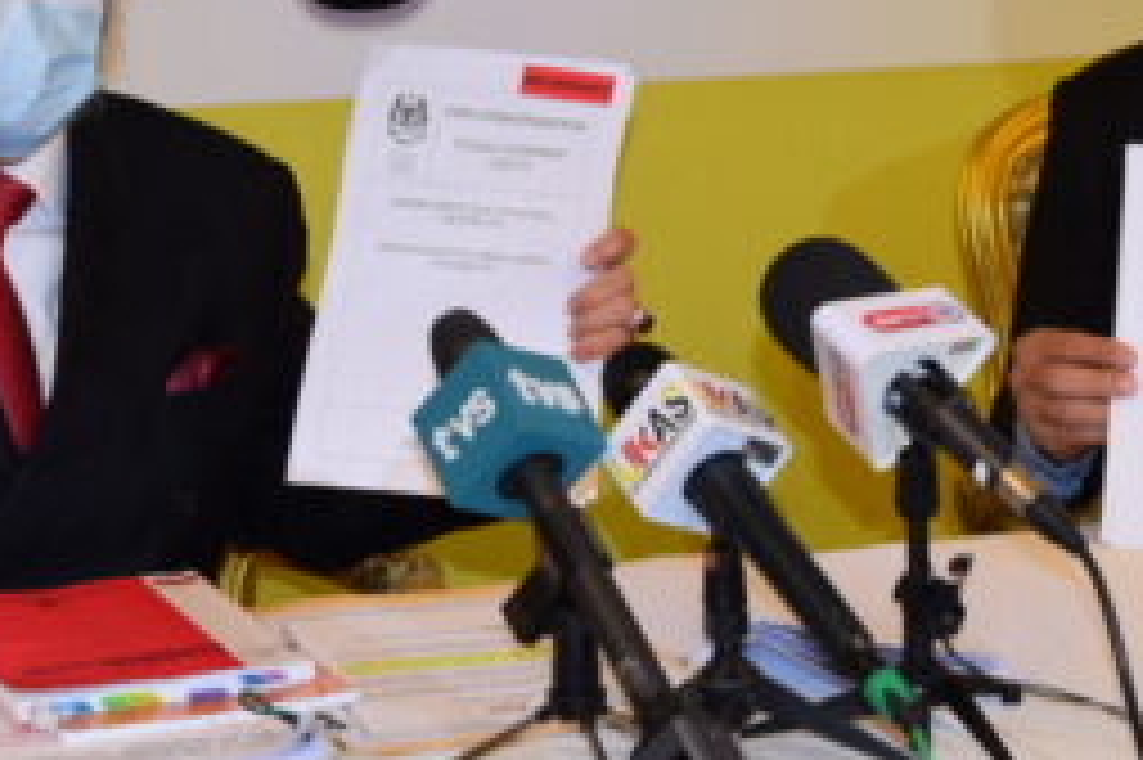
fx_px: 3395
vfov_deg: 12.7
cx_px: 508
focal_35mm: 107
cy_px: 85
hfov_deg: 19.1
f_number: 4.5
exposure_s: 1/80
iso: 800
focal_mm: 26
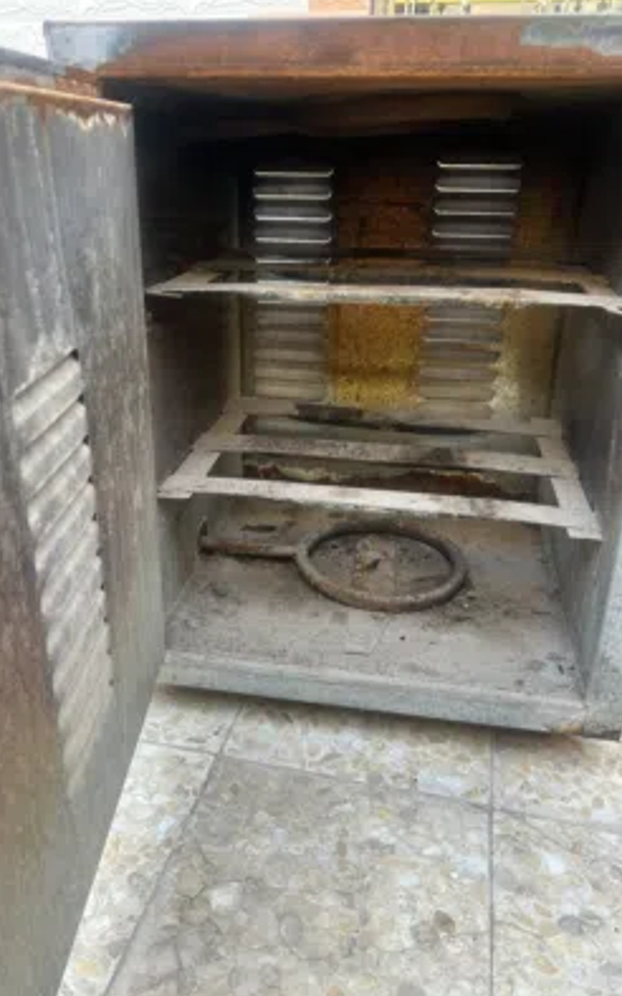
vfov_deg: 66.5
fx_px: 760
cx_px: 293
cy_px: 501
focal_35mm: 28
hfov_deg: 44.5
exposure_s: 1/121
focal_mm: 5.7
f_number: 1.5
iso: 32
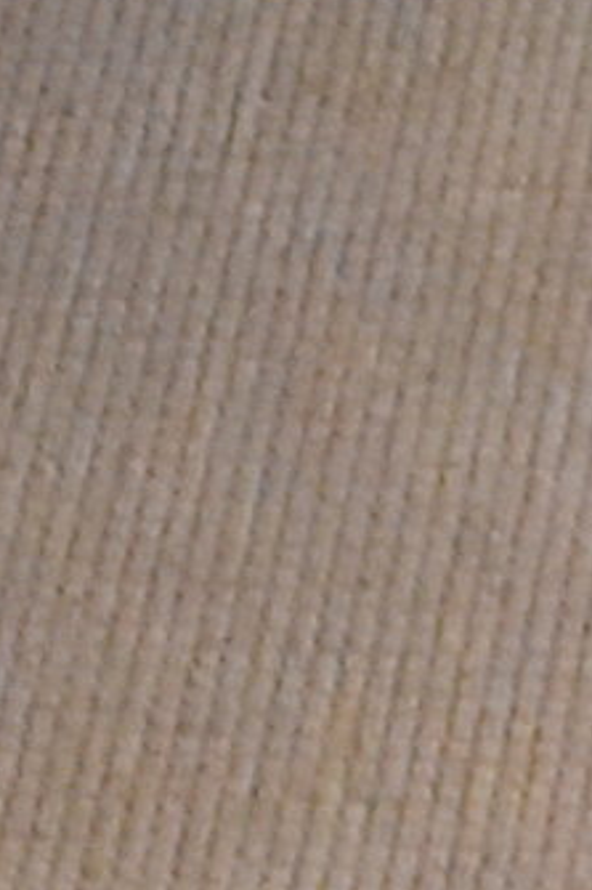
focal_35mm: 275
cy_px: 2468
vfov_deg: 6.9
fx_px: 6790
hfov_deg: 4.7
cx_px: 2072
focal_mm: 24
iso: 12800
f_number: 3.8
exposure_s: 1/40
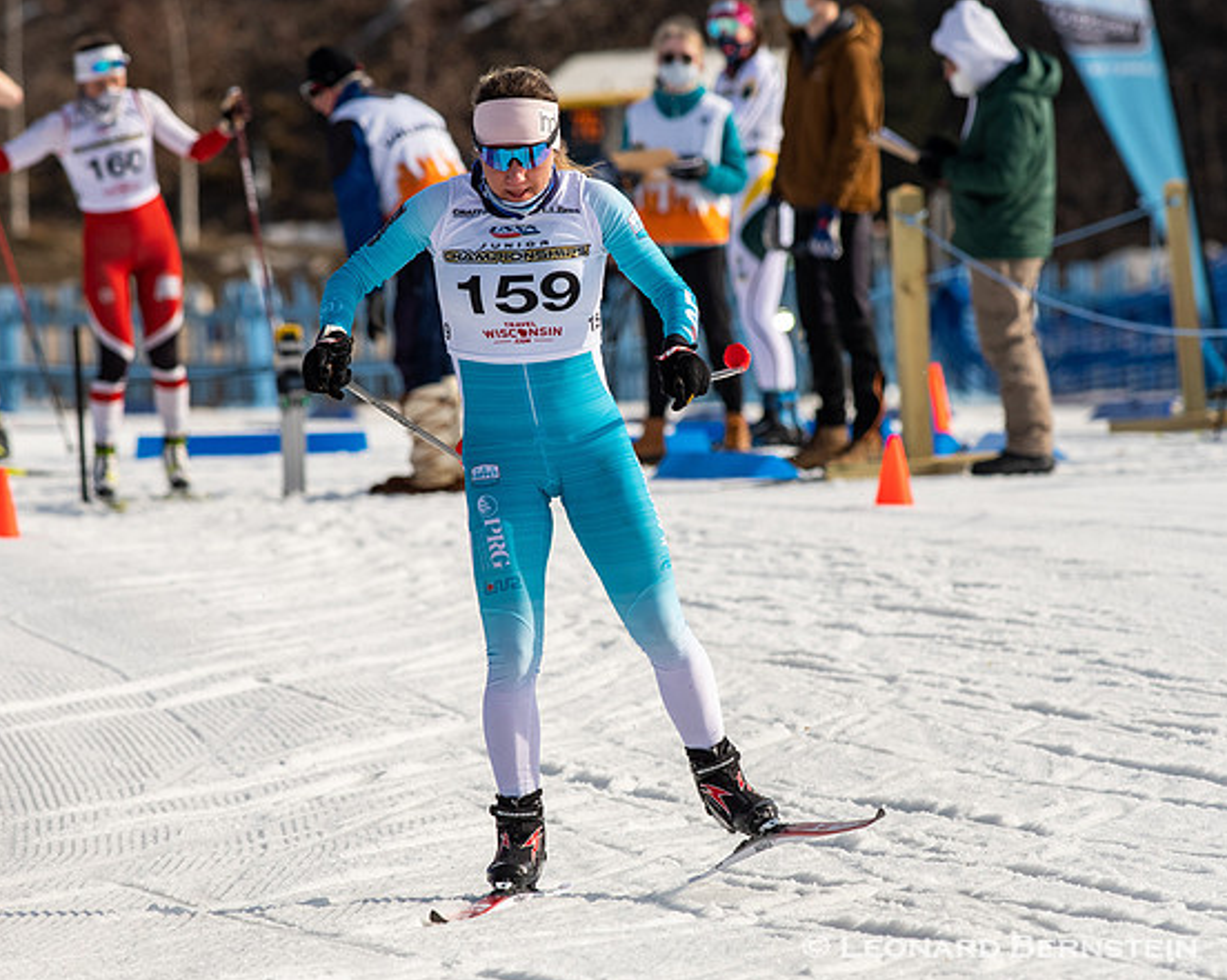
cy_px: 498
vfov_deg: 3.0
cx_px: 604
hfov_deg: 3.7
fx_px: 18765
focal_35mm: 517
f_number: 7.1
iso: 400
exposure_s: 1/2000
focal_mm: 300
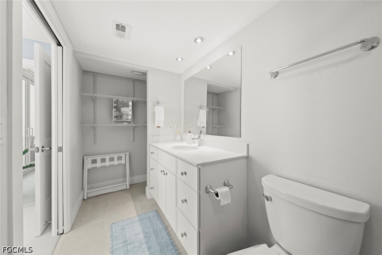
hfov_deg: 112.6
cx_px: 191
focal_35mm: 12
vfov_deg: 90.0
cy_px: 128
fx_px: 127
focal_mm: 12
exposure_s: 1/5
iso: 400
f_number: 11
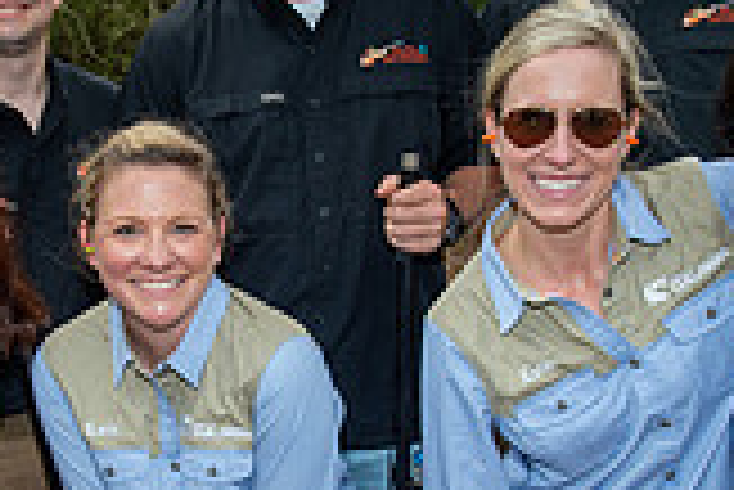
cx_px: 189
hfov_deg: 28.0
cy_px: 382
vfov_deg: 19.1
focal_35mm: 71
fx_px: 1449
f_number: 5.6
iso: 125
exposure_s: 1/160
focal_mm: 20
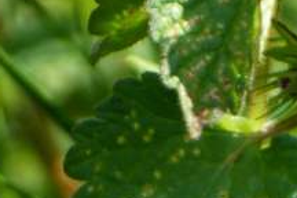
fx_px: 20302
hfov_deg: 0.8
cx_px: 61
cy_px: -212
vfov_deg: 0.6
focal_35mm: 2461
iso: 100
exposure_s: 1/400
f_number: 4
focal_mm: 108
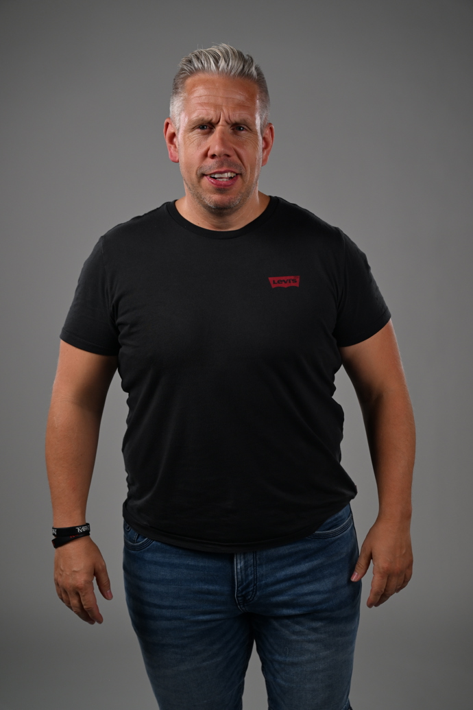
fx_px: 1005
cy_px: 355
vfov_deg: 38.9
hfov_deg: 26.5
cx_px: 236
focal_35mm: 51
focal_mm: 51
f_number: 5
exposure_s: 1/250
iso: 500
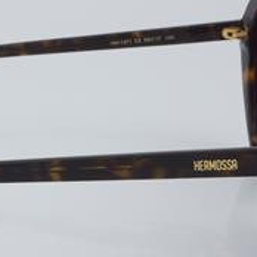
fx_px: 1109
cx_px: 38
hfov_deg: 13.1
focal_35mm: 132
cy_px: 134
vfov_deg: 13.2
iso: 100
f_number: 32
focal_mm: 45
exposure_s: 1/4
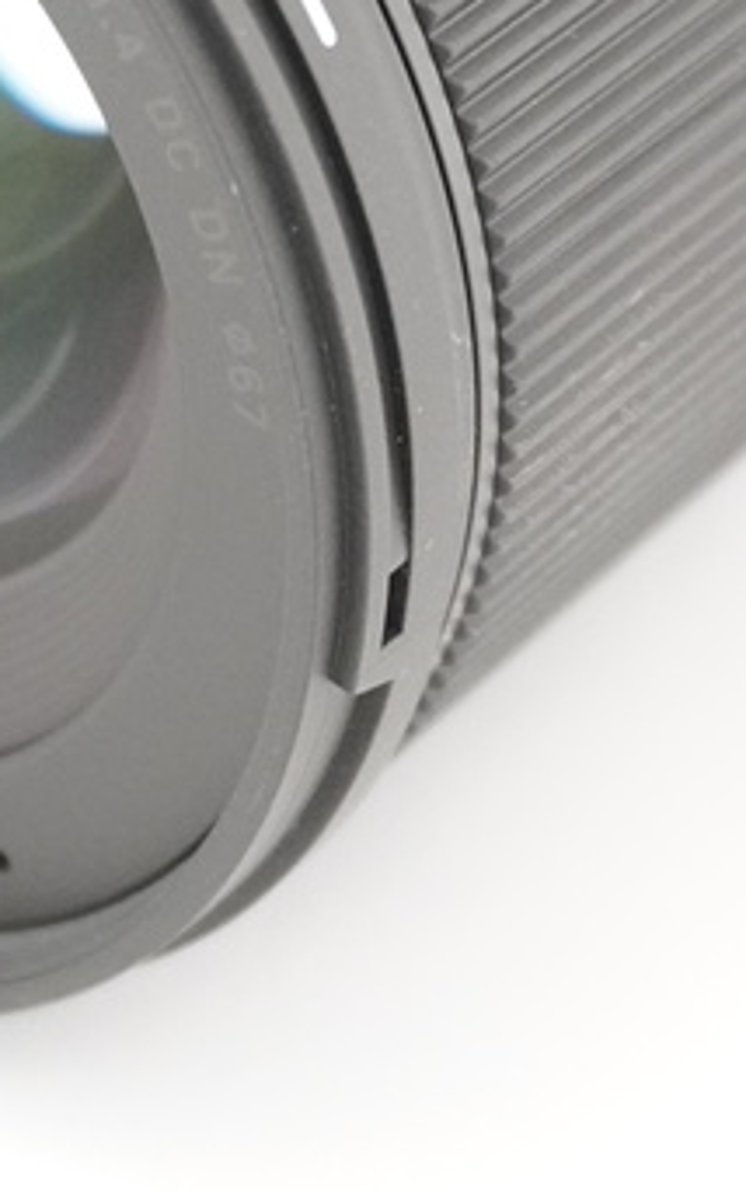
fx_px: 5233
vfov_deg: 12.8
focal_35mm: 161
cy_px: -24
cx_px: 150
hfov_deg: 8.1
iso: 4000
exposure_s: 1/50
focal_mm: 30
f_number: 5
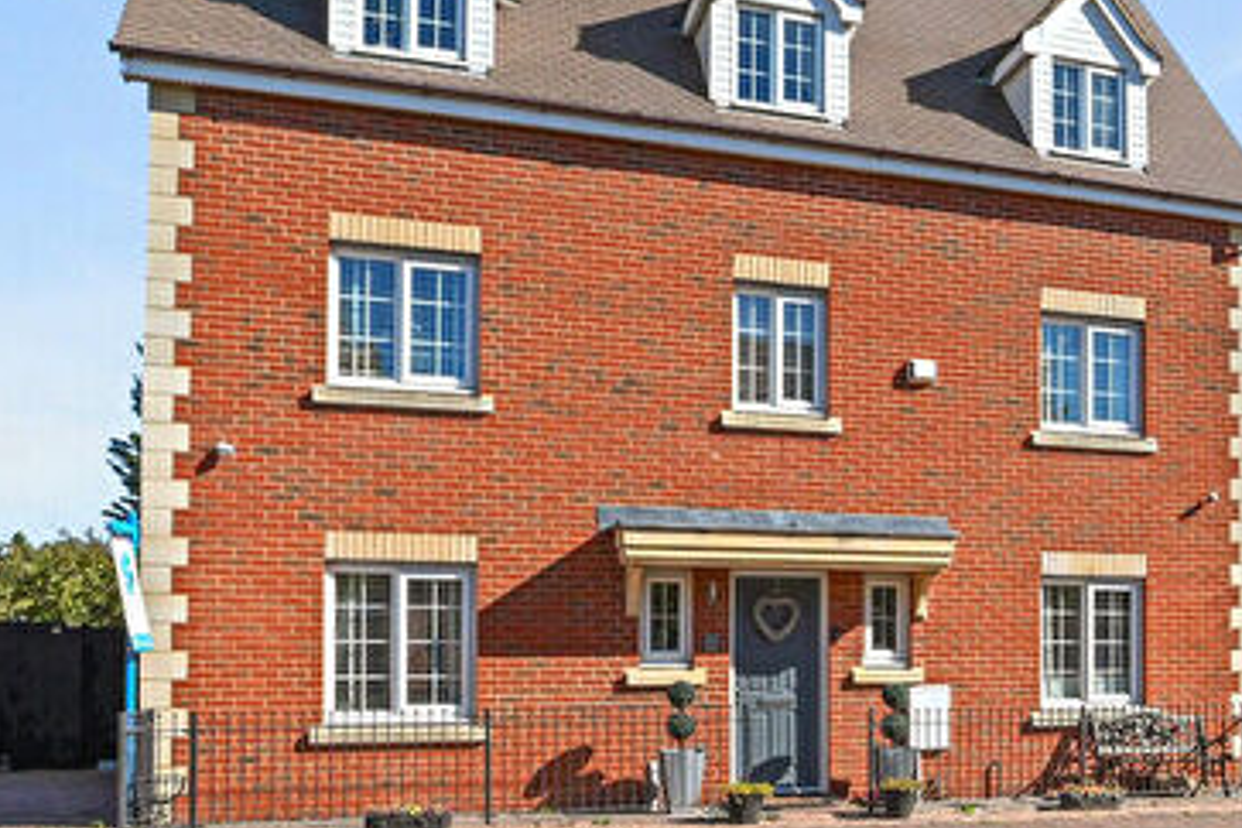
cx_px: 695
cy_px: 363
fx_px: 931
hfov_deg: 67.2
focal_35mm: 27
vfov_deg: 47.8
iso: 400
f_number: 11
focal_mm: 14
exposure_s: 1/400
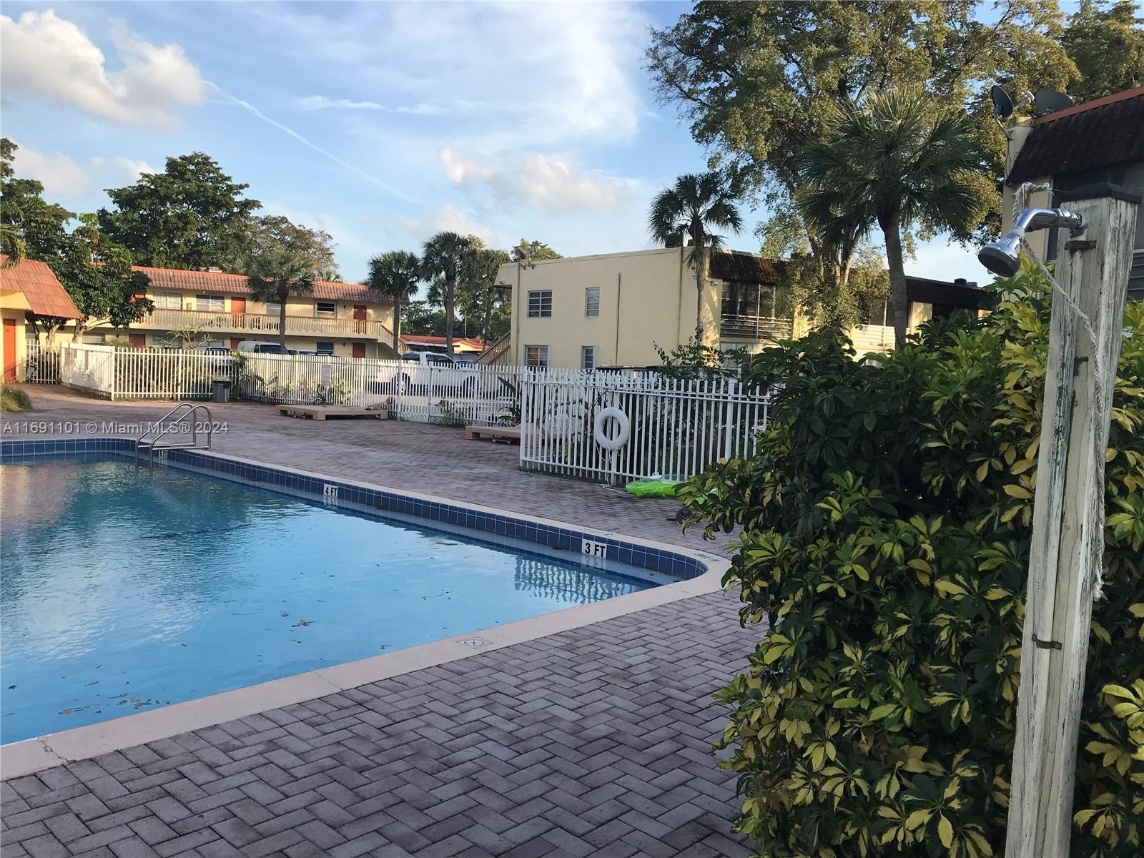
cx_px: 572
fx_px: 925
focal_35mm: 28
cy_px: 429
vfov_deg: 49.7
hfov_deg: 63.4
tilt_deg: -4.9
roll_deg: -1.4
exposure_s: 1/1076
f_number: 1.8
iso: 20
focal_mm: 3.99
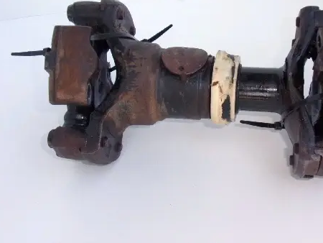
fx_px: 411
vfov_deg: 32.7
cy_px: 84
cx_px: 207
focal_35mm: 44
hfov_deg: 42.5
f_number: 3.7
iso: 80
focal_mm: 5.9
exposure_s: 1/150
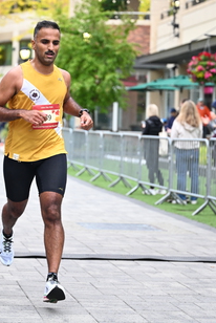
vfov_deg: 16.4
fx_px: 1122
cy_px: 126
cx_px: 57
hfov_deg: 11.0
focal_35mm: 125
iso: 1250
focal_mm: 70
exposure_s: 1/1250
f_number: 2.8
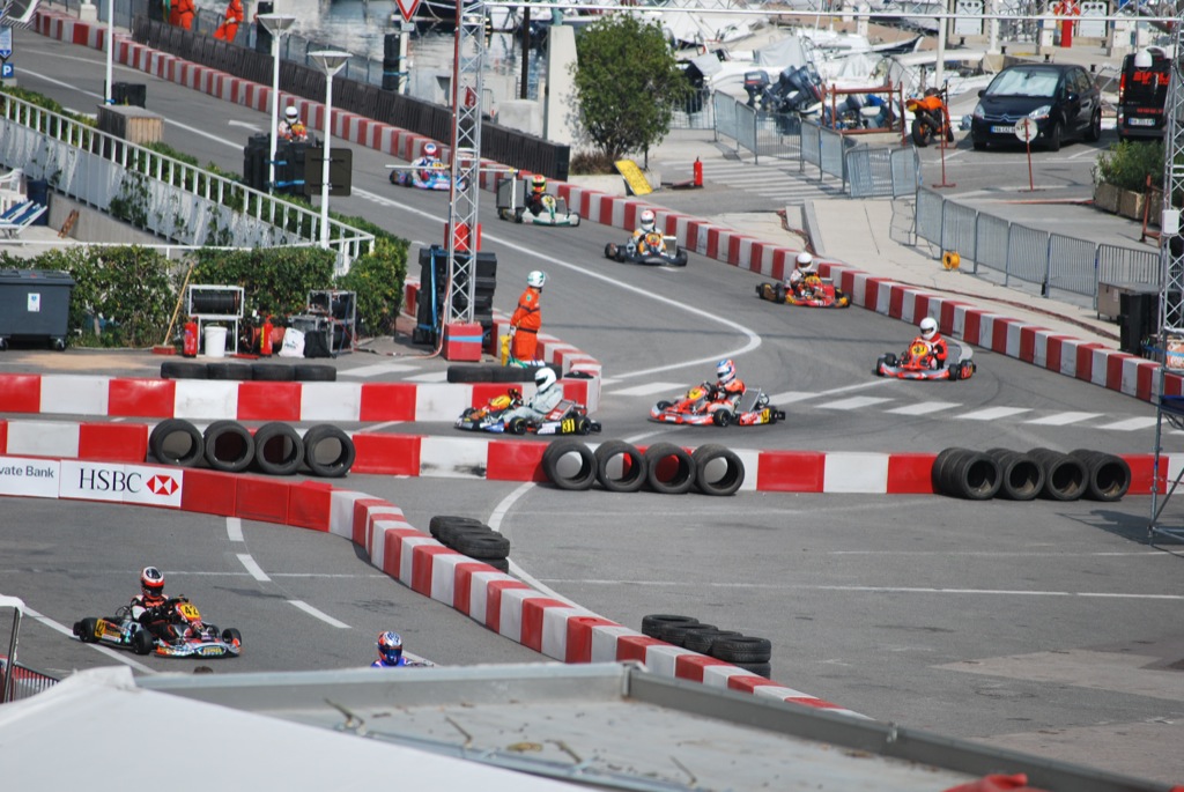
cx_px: 592
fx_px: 9876
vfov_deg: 4.6
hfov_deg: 6.9
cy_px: 396
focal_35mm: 300
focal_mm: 200
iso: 200
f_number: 5.6
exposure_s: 1/1250
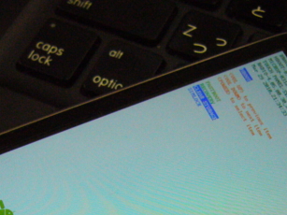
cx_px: 165
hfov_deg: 26.7
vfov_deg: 19.6
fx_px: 605
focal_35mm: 73
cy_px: 208
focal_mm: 5.8
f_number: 2.8
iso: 400
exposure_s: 1/160
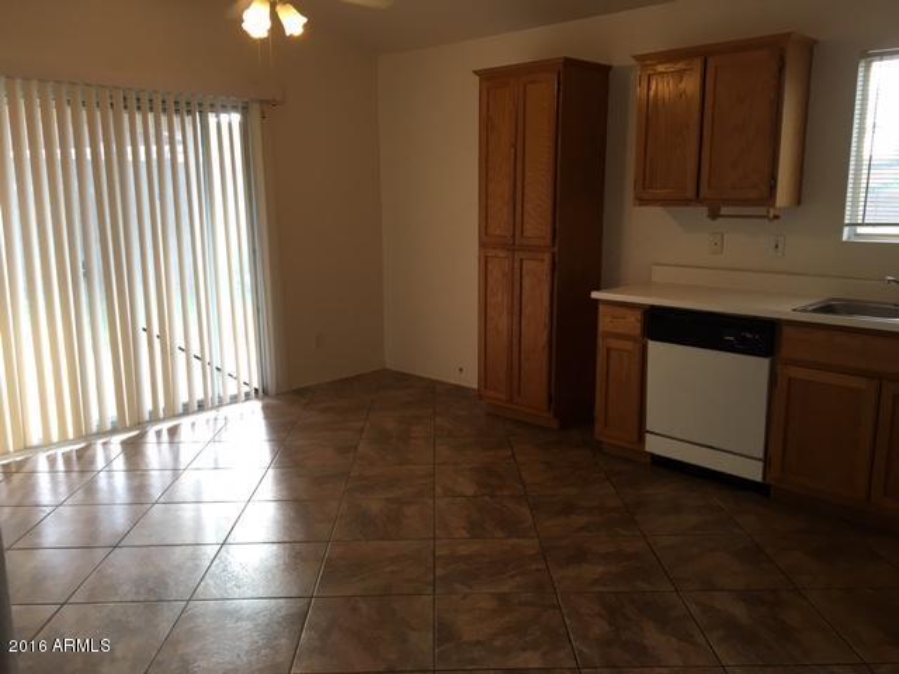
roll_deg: +1.4
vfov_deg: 48.2
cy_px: 337
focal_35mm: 29
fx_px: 753
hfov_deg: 61.7
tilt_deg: -11.2
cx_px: 450
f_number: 2.2
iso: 25
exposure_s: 1/30
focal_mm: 4.15
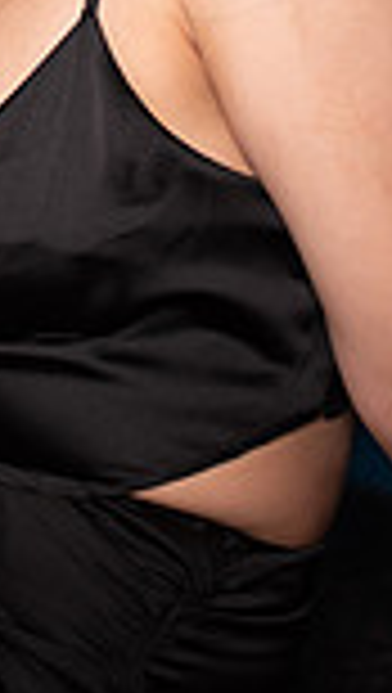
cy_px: -112
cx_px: -81
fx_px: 1971
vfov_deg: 19.0
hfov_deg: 11.1
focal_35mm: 107
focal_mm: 35
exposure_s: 1/1000
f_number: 1.4
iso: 640
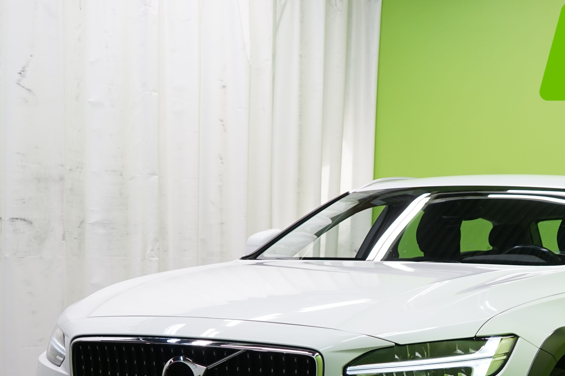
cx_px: 394
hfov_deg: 27.1
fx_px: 1161
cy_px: 350
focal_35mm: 74
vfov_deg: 18.1
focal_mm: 36
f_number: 5.6
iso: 400
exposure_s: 1/50
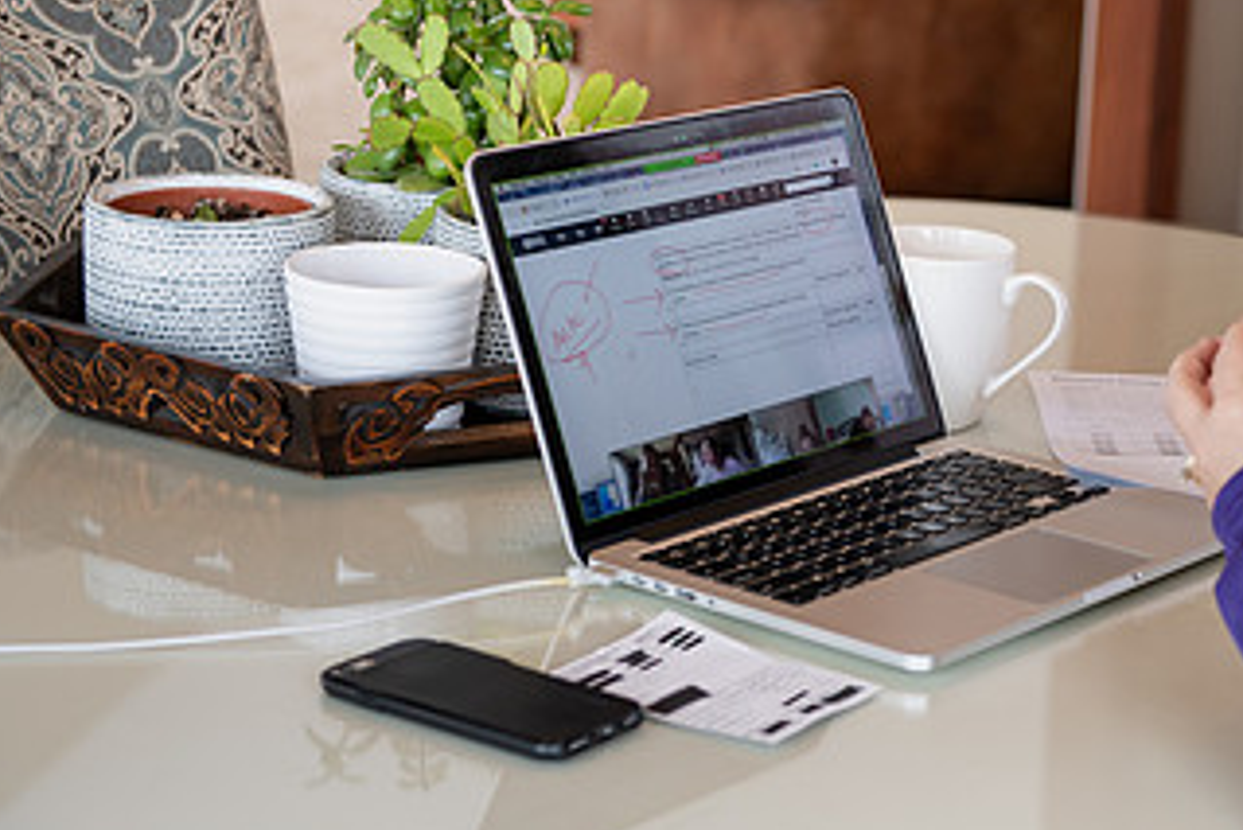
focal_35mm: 100
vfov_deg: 13.7
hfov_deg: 20.1
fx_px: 3454
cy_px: 236
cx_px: 1068
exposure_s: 1/125
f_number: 3.5
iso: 320
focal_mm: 55
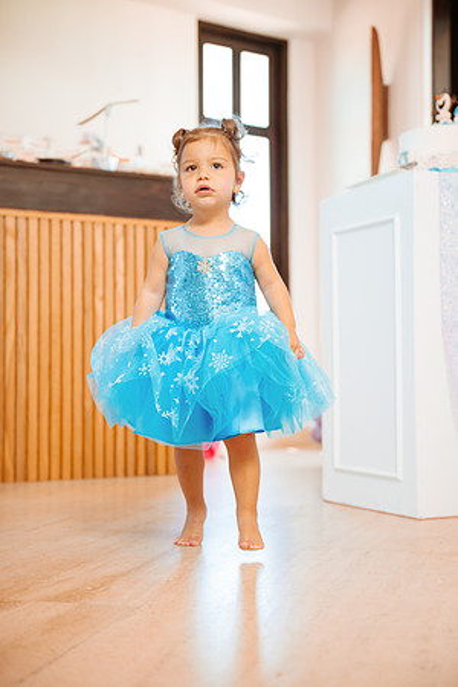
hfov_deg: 27.0
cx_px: 229
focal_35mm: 50
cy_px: 344
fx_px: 954
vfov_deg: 39.6
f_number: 2.8
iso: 640
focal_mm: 50
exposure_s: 1/200
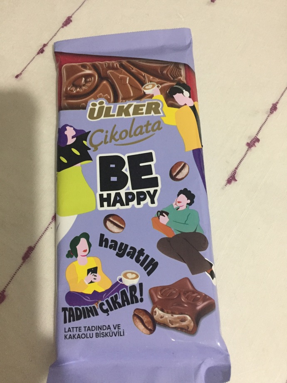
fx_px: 321
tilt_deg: -72.3
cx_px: 144
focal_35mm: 29
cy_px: 192
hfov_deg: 48.2
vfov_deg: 61.7
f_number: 2.2
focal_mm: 4.15
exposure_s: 1/20
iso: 250
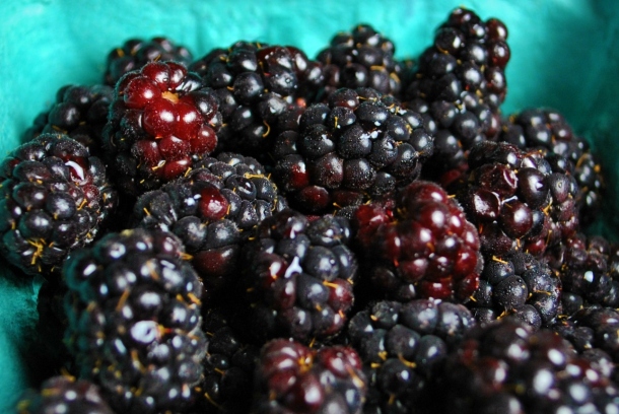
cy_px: 207
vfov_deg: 40.1
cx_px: 310
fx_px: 568
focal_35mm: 33
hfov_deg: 57.2
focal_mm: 22
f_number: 3.8
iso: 320
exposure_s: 1/60
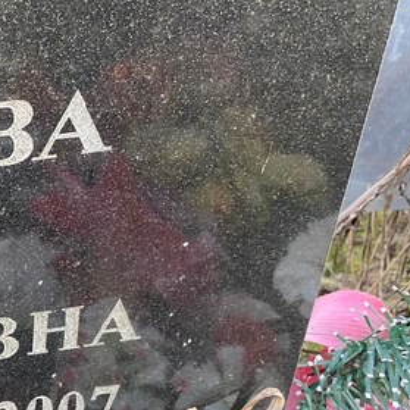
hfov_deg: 22.8
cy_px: 265
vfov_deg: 26.0
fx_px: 884
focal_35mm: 66
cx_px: -145
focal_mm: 4.25
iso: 125
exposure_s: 1/121
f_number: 1.8
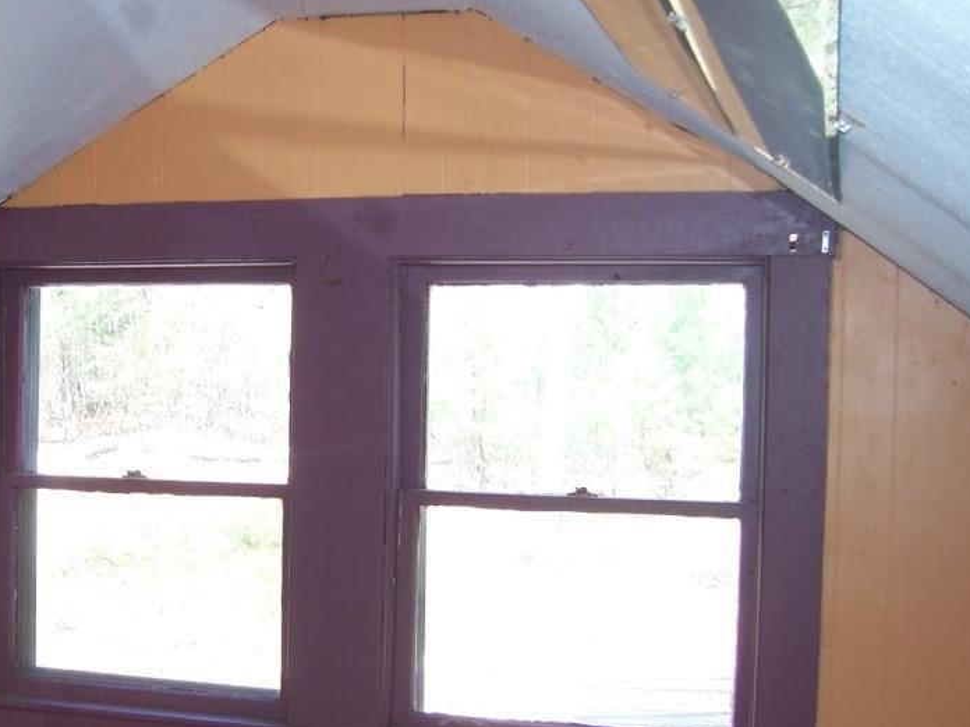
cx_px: 275
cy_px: 467
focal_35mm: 53
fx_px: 1485
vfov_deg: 27.4
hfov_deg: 35.6
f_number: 3
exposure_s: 1/60
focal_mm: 6
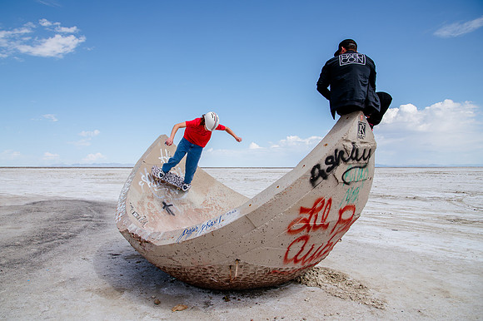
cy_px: 155
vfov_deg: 49.2
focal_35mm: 26
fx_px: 351
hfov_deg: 69.0
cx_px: 229
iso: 160
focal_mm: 24
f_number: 6.3
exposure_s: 1/800
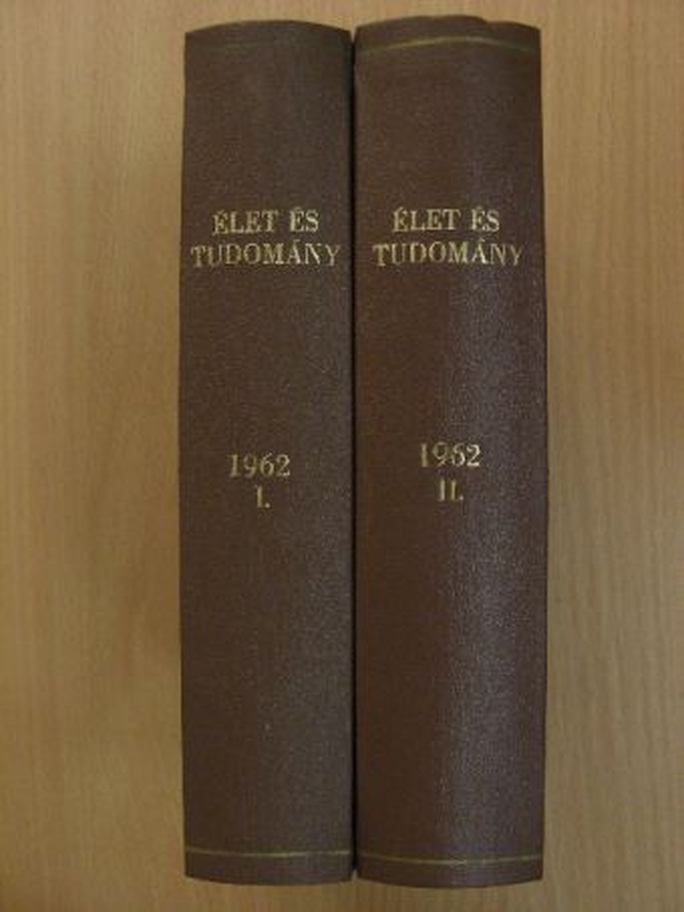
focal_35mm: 44
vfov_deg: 42.9
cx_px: 342
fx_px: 1159
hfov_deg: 32.9
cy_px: 456
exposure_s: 1/33
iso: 200
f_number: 3.5
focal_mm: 7.4
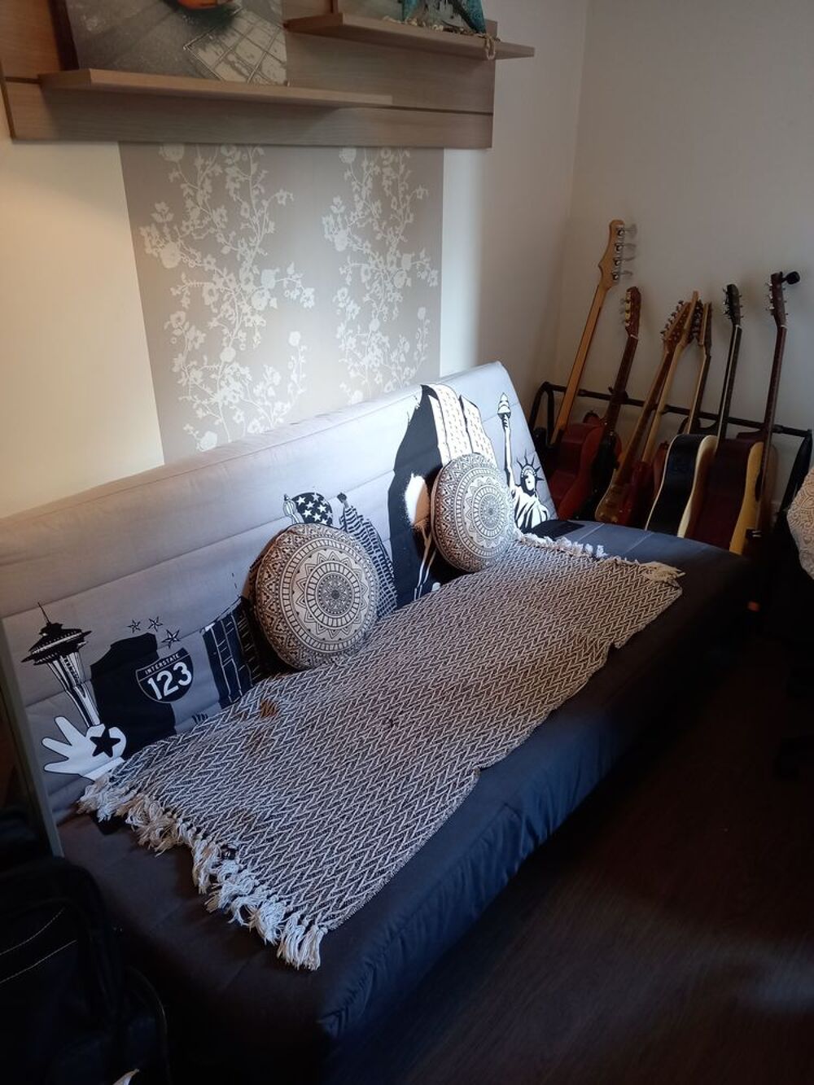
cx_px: 407
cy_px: 542
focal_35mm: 25
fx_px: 784
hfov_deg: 54.9
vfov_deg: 69.4
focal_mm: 4.6
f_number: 2
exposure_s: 1/25
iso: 320
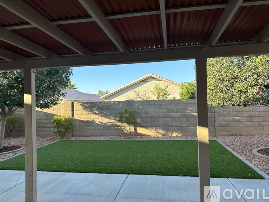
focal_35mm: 24
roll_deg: +1.4
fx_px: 186
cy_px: 101
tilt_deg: +1.7
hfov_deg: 71.6
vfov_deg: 56.8
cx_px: 134
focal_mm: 6.86
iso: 80
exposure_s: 1/709
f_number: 1.78
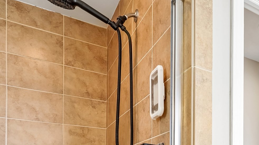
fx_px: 240
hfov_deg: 50.4
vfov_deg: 28.7
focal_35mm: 35
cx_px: 232
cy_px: 179
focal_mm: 16
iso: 250
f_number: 8
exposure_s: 1/13
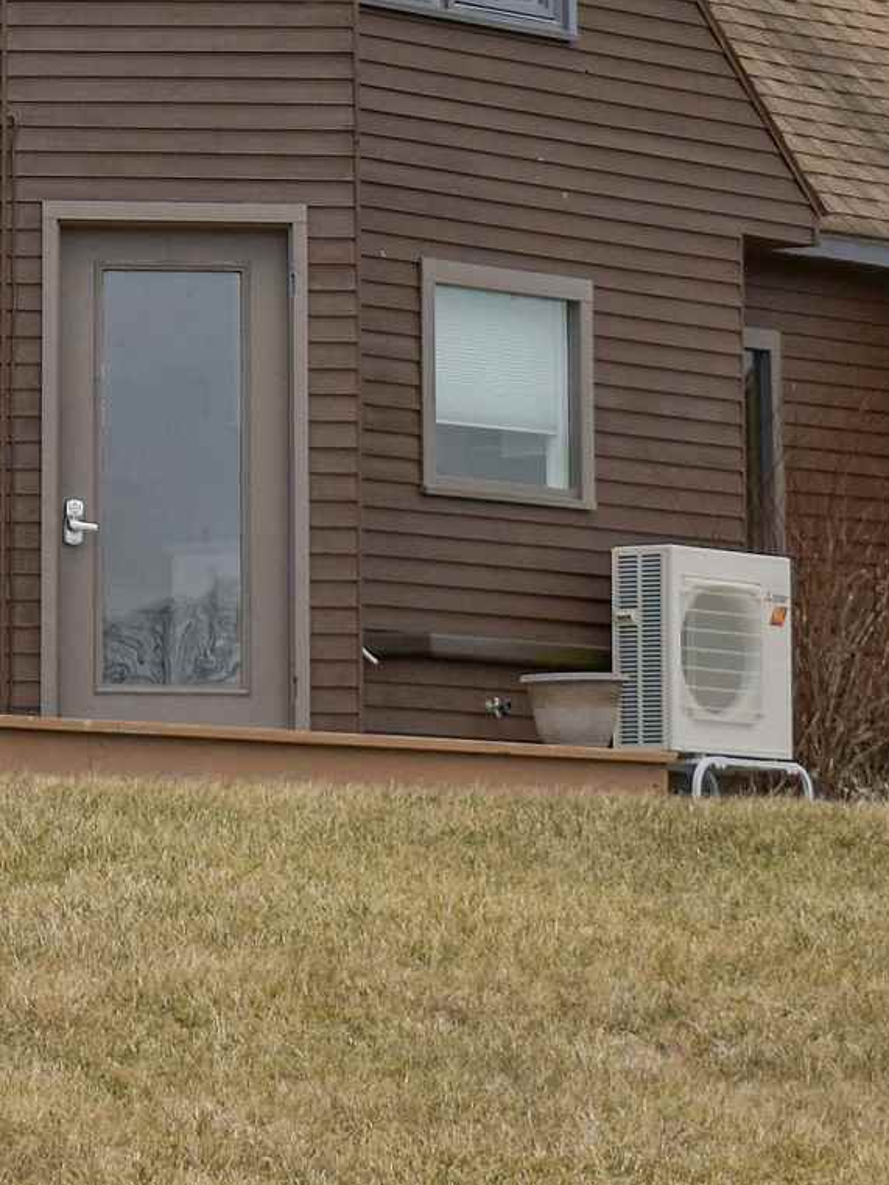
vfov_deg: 9.8
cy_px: -226
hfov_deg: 7.4
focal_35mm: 198
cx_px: -286
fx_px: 6778
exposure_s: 1/500
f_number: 4.5
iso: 180
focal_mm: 34
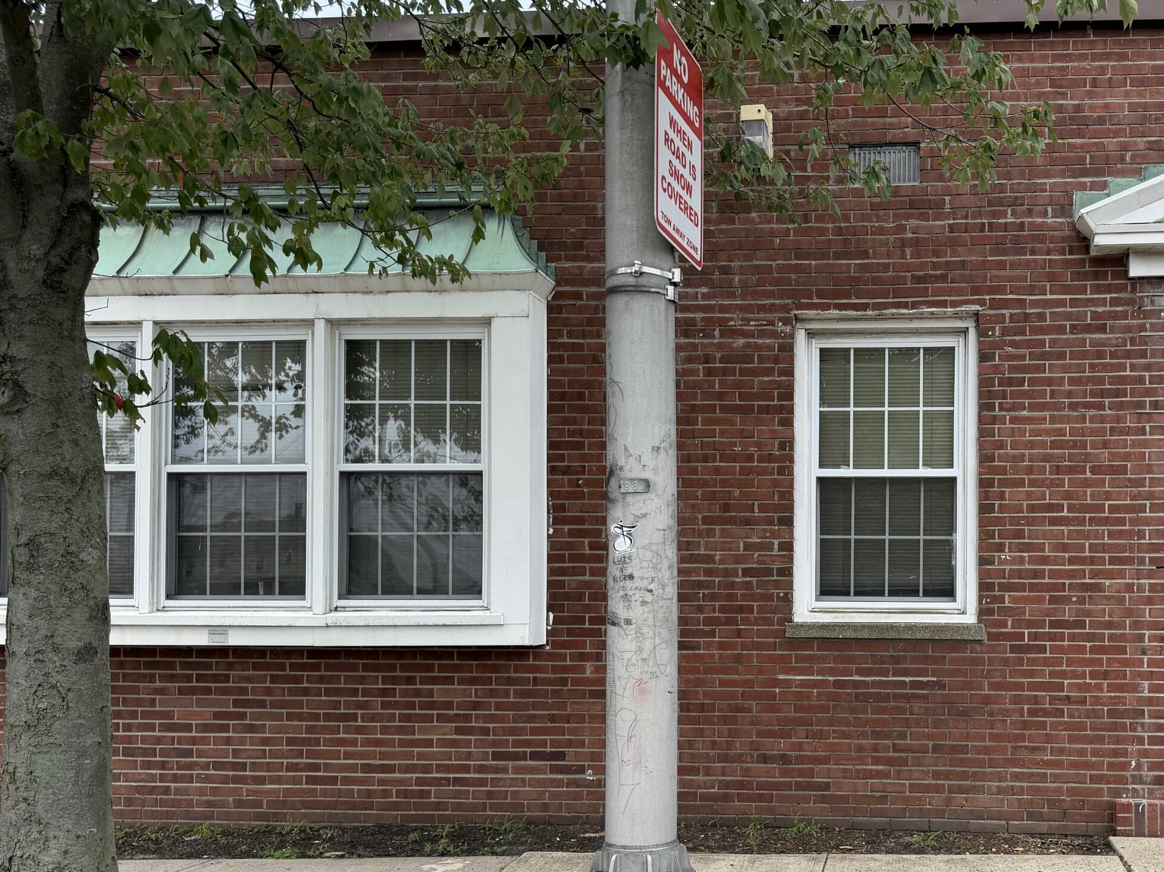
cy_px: 585
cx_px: 843
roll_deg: +0.3
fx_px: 1244
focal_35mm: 37
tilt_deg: -0.2
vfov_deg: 38.2
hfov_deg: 48.6
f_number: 1.78
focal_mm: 6.76
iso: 80
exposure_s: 1/2907
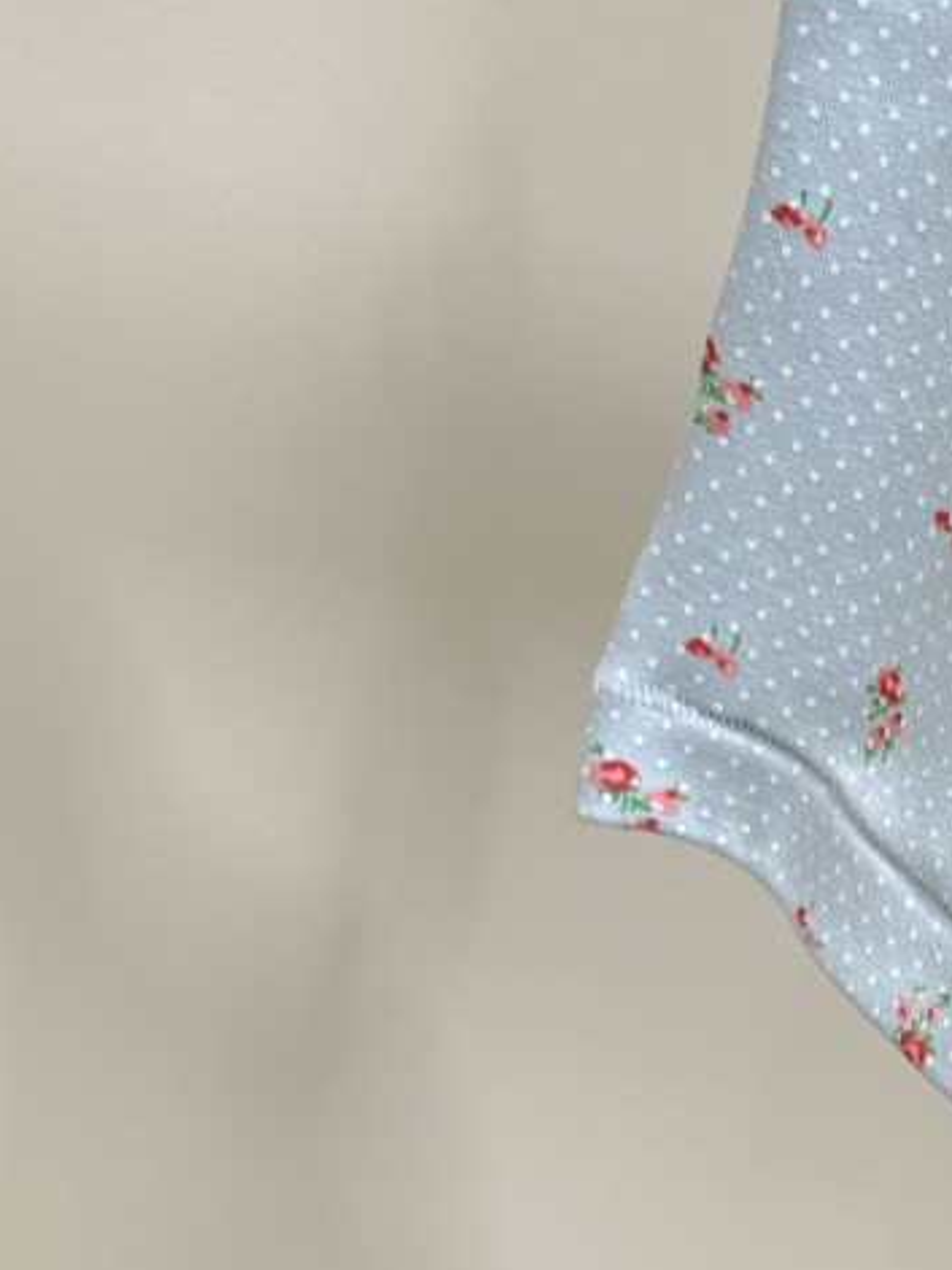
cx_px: 1311
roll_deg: -18.7
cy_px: 1325
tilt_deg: -29.3
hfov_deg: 15.9
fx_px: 3192
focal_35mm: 87
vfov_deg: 21.6
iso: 64
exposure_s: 1/152
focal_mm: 6.86
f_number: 1.78
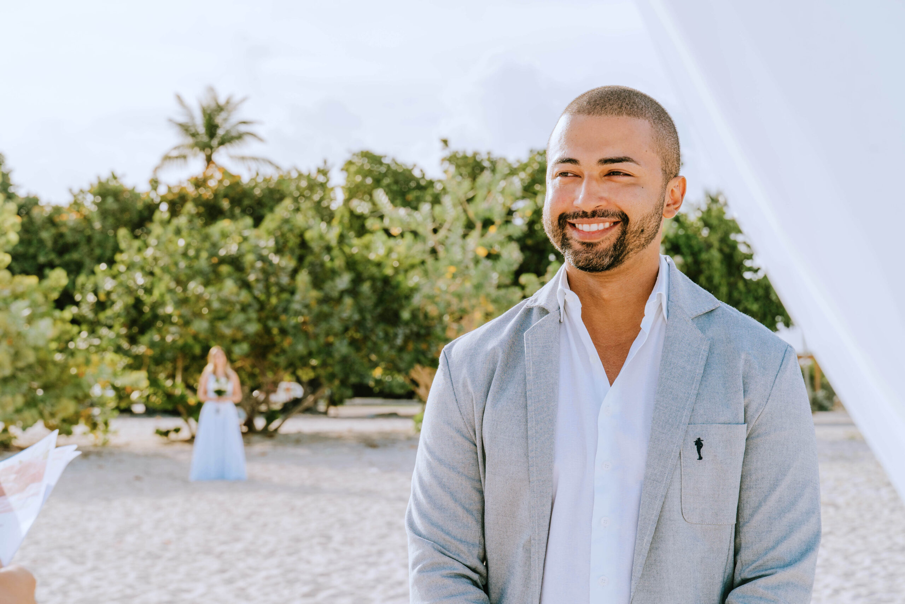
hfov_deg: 27.0
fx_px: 1885
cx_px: 452
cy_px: 302
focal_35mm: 75
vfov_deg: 18.2
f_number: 9
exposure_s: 1/250
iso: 125
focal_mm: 75
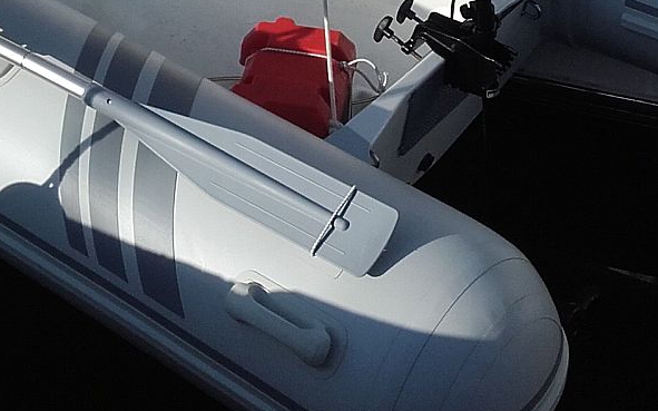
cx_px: 272
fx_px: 1596
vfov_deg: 14.3
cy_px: -72
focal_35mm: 89
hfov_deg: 23.3
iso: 50
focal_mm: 3.31
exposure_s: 1/1820
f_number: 2.2
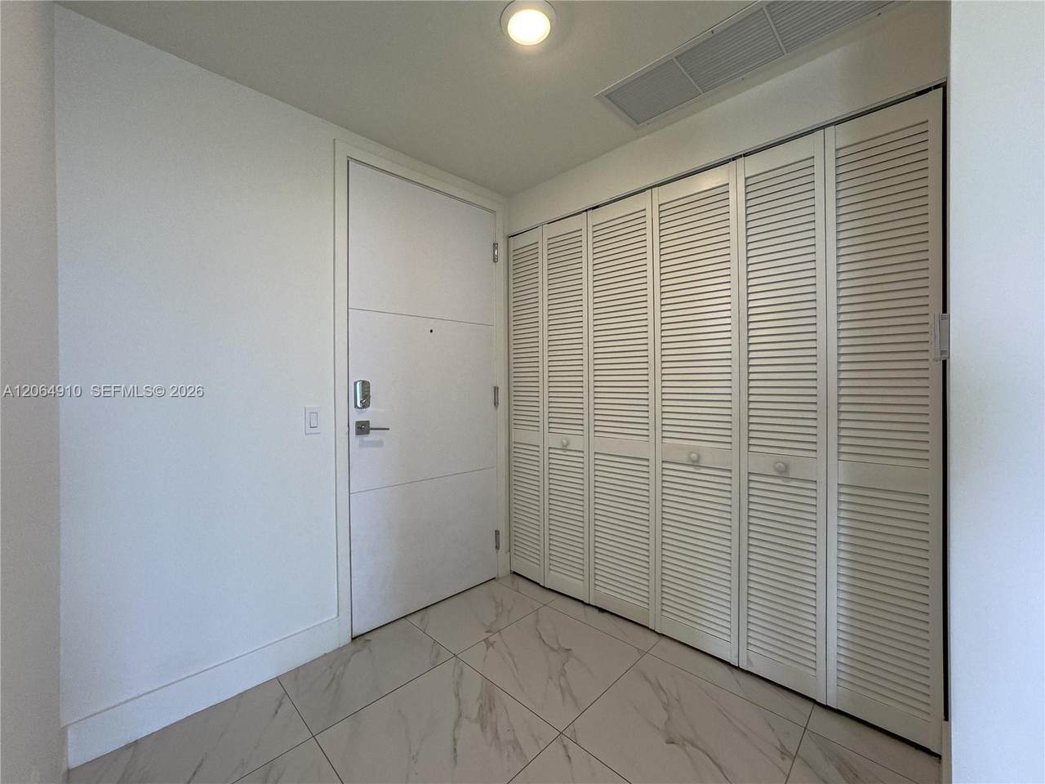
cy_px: 392
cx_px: 522
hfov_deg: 102.1
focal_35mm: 14
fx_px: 423
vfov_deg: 85.7
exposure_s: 1/120
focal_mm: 2.22
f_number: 2.2
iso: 100
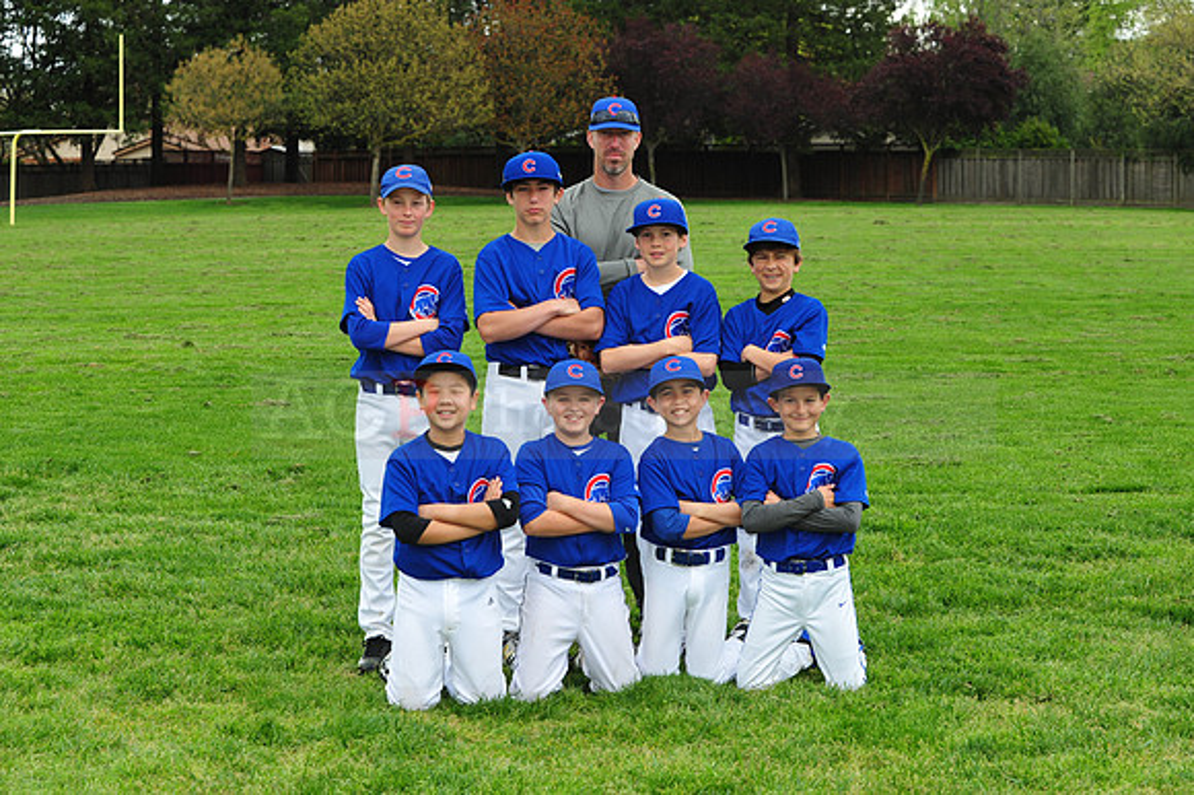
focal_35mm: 80
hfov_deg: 25.4
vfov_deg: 17.0
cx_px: 597
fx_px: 2652
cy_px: 398
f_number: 8
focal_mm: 80
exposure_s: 1/320
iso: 400
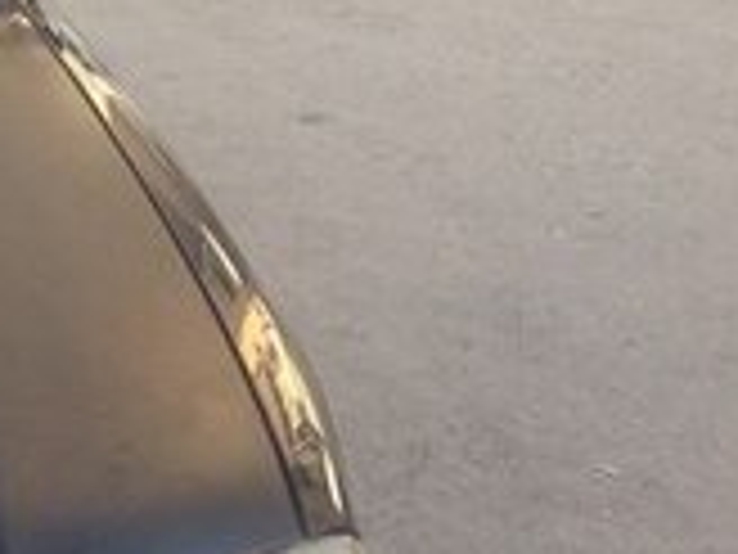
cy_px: 349
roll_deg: -1.1
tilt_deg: -19.4
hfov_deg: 13.3
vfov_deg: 11.1
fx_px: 2836
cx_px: -603
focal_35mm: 133
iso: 80
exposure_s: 1/120
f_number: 2.4
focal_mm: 4.12
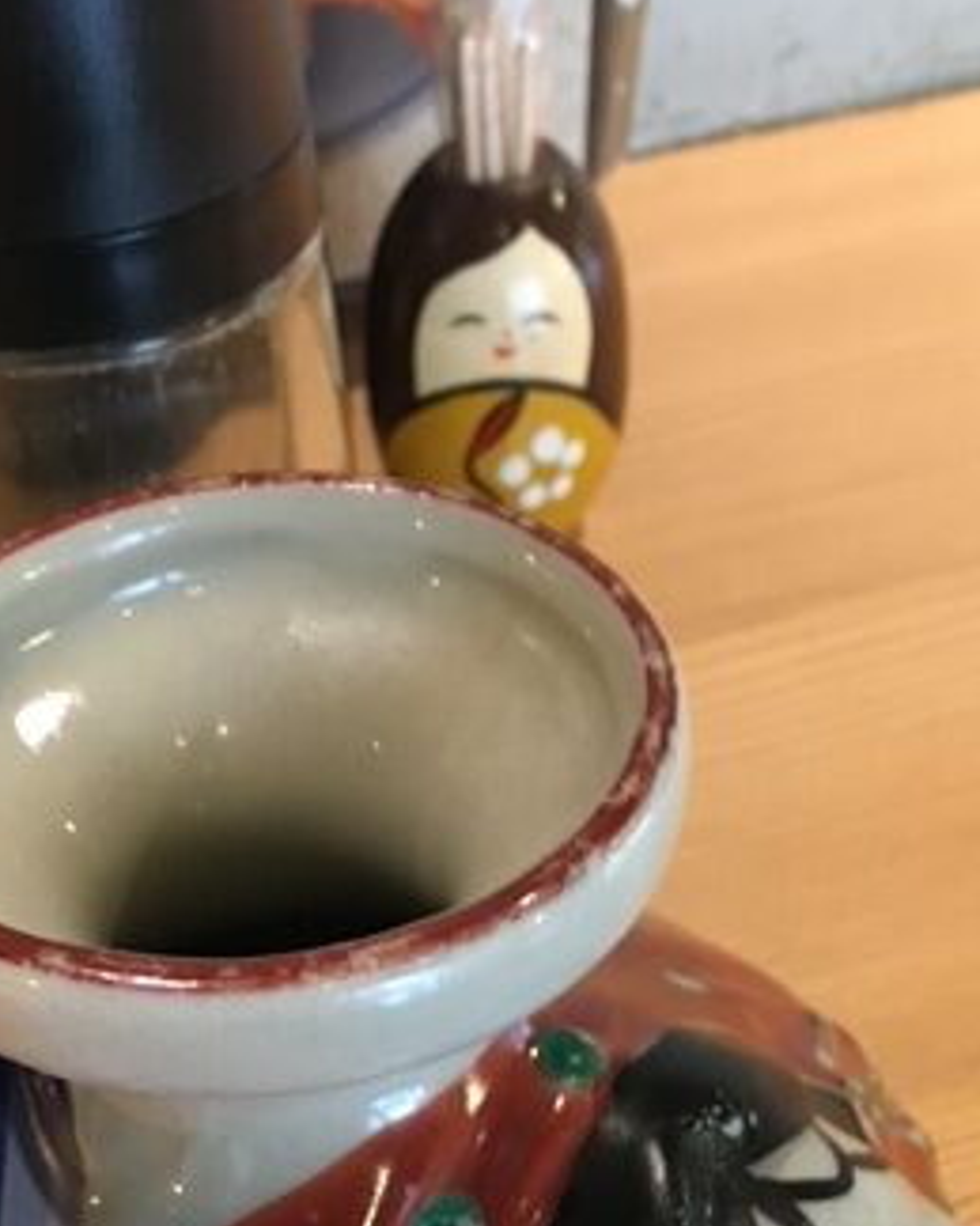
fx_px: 2031
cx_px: 318
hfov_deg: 26.9
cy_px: 1196
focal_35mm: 56
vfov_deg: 31.3
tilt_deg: -47.8
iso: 200
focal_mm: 4.15
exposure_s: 1/17
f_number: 2.2
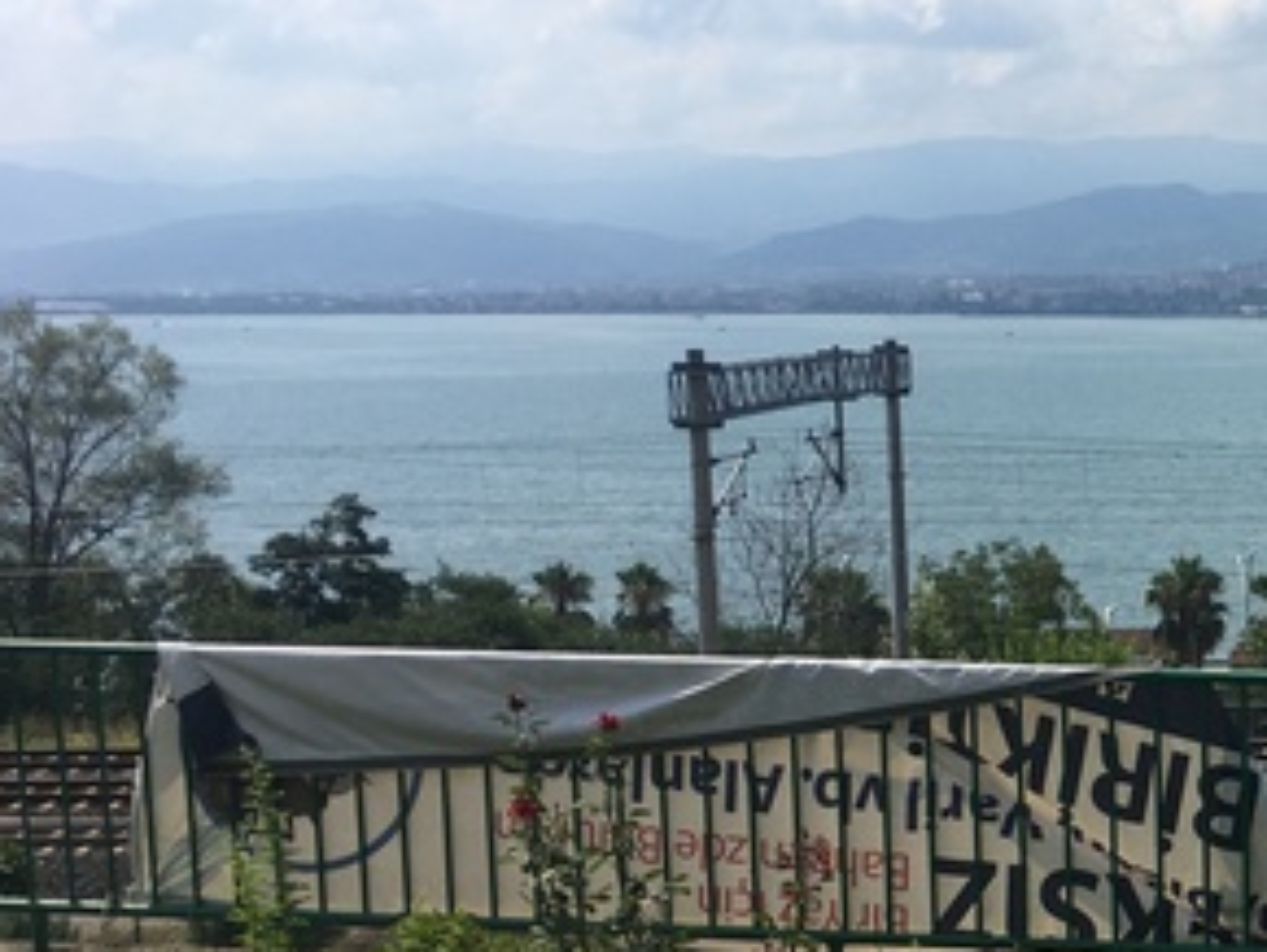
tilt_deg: -7.8
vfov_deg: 21.2
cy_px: 677
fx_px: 2528
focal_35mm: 69
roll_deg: -0.3
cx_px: 1481
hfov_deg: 25.5
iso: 25
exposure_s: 1/2564
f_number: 2.2
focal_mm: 4.15
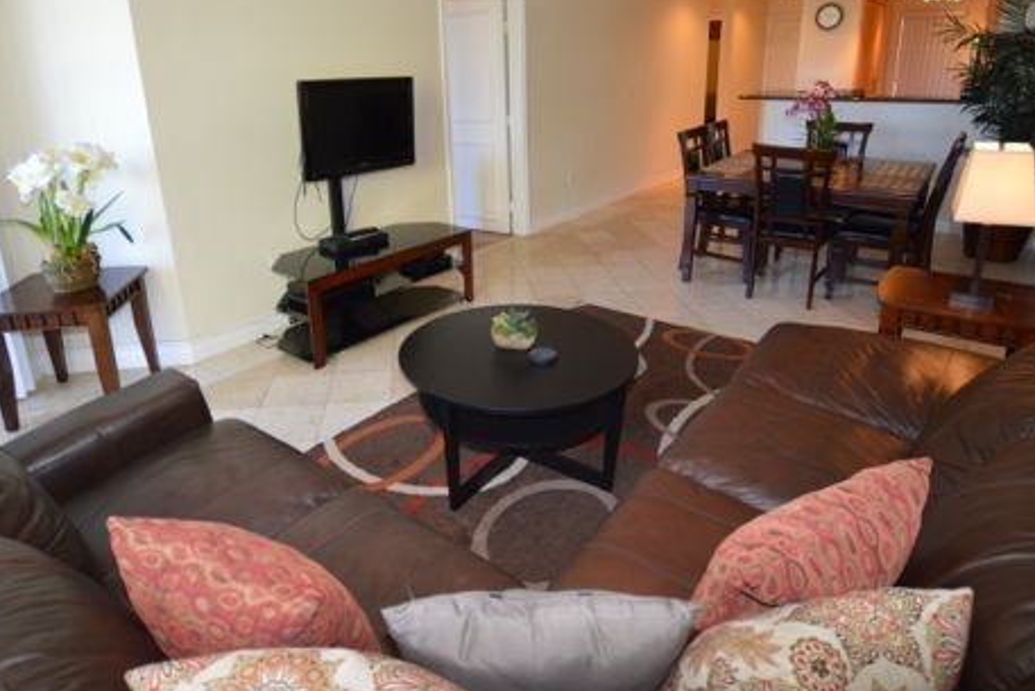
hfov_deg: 81.1
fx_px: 604
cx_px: 489
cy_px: 254
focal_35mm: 21
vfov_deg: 58.7
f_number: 3.5
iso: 450
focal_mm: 10
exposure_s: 1/60
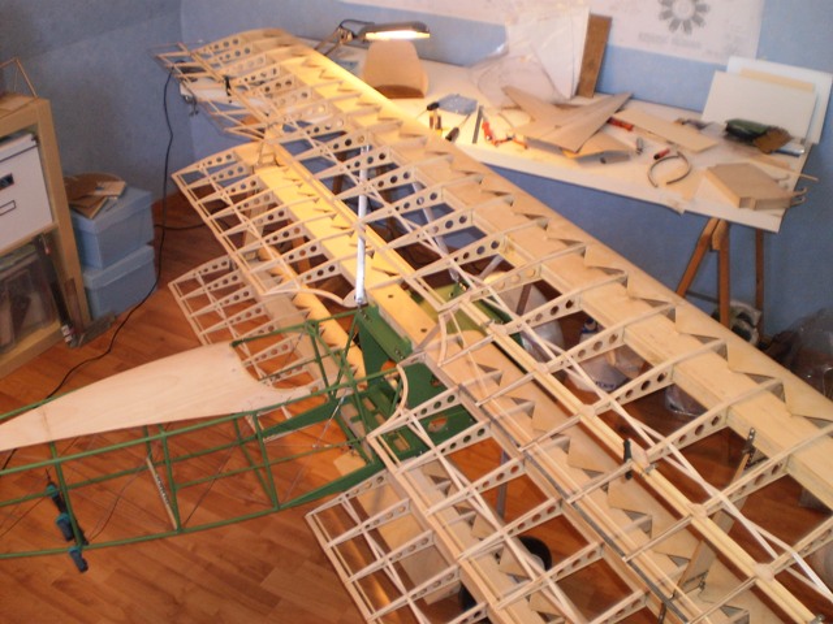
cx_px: 416
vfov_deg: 39.7
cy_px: 312
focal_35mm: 36
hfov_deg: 51.4
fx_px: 866
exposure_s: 1/30
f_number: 3.1
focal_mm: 6.3
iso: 125
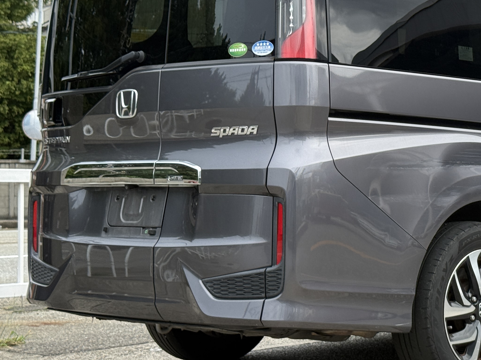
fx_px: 1306
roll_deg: +0.6
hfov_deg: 20.4
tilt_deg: +2.3
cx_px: 453
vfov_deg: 15.7
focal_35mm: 94
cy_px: 152
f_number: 1.78
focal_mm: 6.76
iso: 100
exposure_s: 1/2577
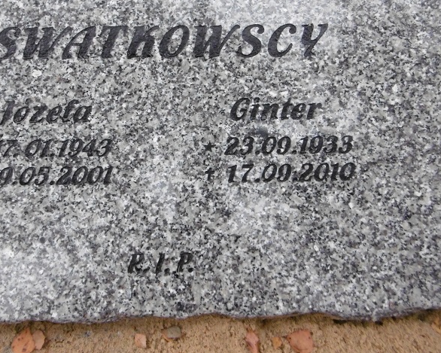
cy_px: 129
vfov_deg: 45.4
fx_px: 418
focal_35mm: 32
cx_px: 192
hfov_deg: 55.5
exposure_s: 1/100
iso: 500
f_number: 3.1
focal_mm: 4.3
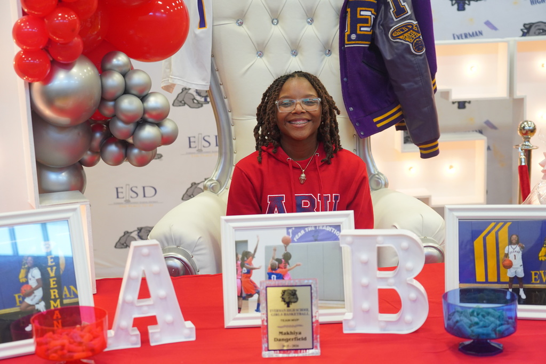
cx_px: 273
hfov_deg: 35.6
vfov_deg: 24.2
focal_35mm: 56
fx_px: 849
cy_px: 182
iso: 2500
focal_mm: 56
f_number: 4
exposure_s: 1/160
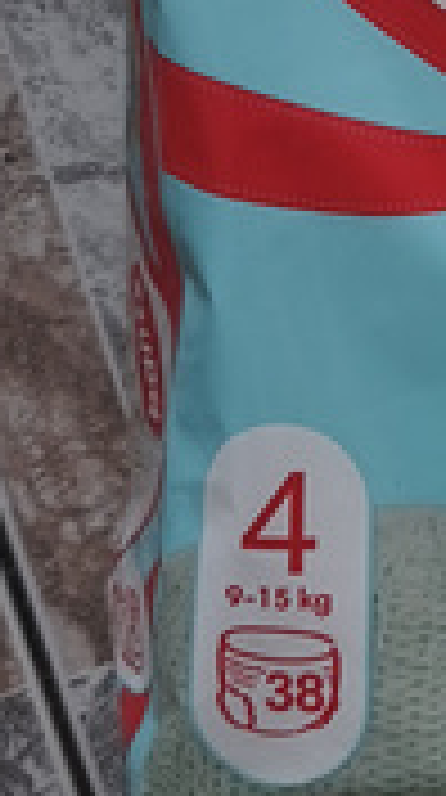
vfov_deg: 19.2
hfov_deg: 10.5
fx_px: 2280
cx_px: 822
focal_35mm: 108
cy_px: -13
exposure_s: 1/205
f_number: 1.65
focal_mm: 6.18
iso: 50
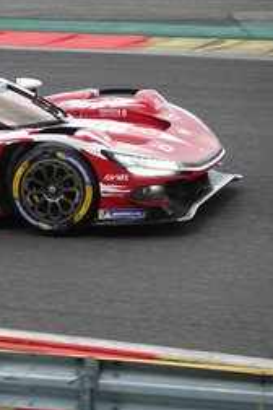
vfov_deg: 6.3
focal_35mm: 329
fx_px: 3742
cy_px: 171
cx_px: -89
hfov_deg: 4.2
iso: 320
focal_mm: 67.46
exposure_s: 1/1000
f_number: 4
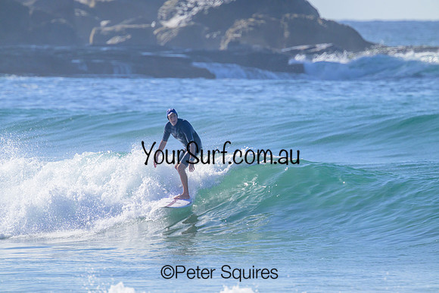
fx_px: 9757
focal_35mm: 800
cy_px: 146
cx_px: 220
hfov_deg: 2.6
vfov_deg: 1.7
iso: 720
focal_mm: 800
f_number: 11
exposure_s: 1/2000
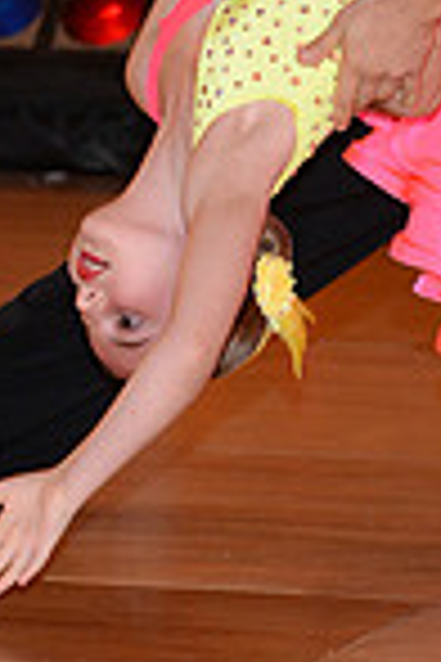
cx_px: 452
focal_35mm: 459
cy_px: -189
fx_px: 8433
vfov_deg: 4.5
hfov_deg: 3.0
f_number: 5.6
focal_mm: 116
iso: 1000
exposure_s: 1/250
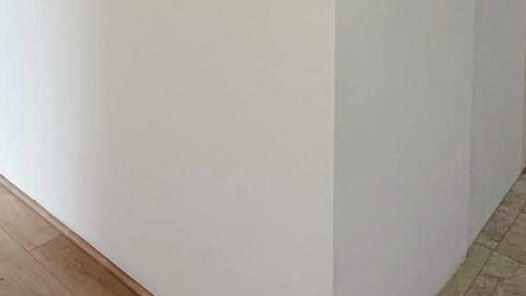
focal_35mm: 42
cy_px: -92
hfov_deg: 48.3
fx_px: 586
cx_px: 270
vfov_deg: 24.6
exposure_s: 1/60
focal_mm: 2.22
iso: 320
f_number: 2.2
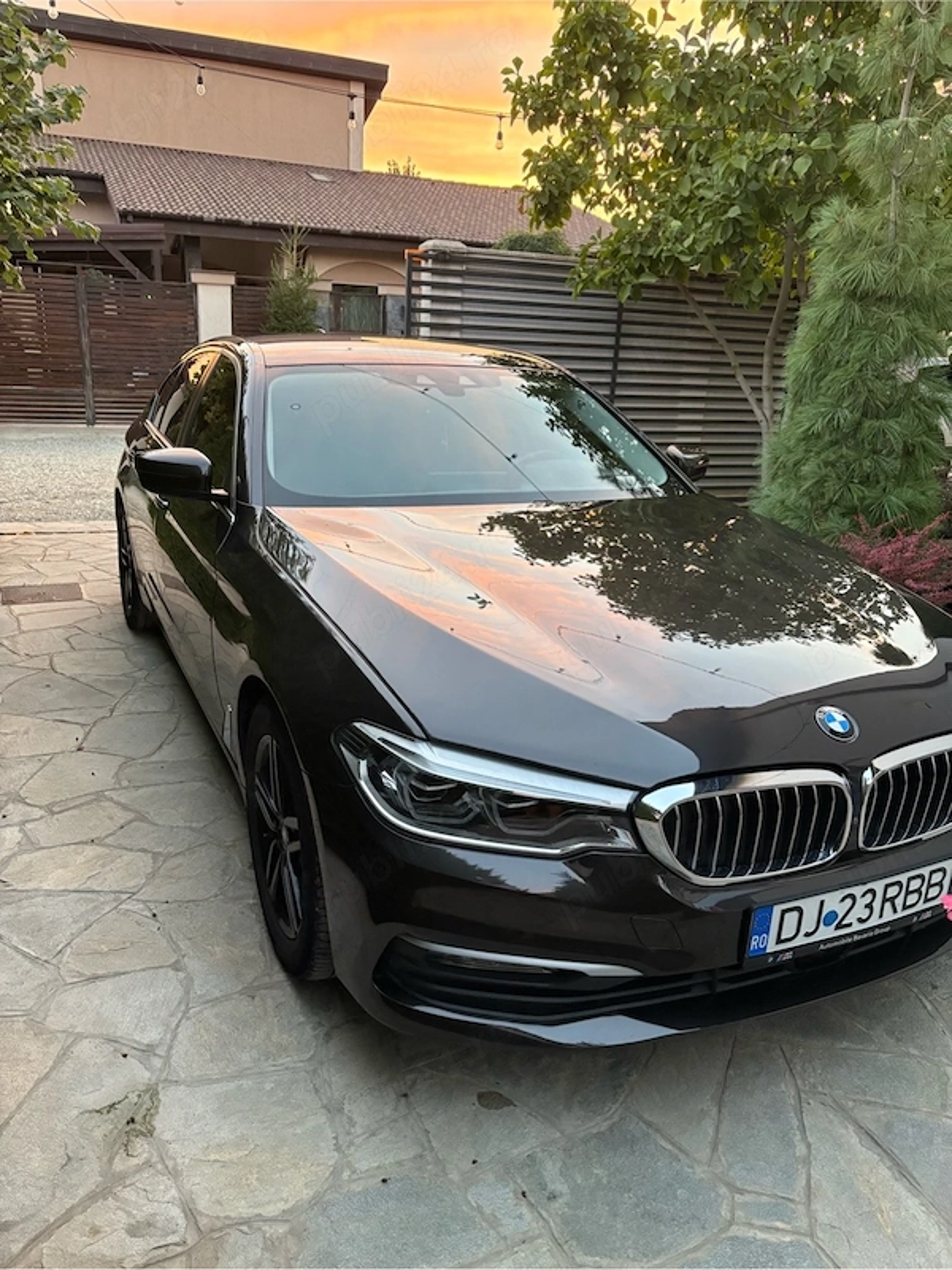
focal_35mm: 26
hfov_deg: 53.1
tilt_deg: -16.8
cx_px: 476
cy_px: 635
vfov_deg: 67.3
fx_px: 953
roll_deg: -2.6
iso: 500
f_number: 1.6
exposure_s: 1/60
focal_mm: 5.96
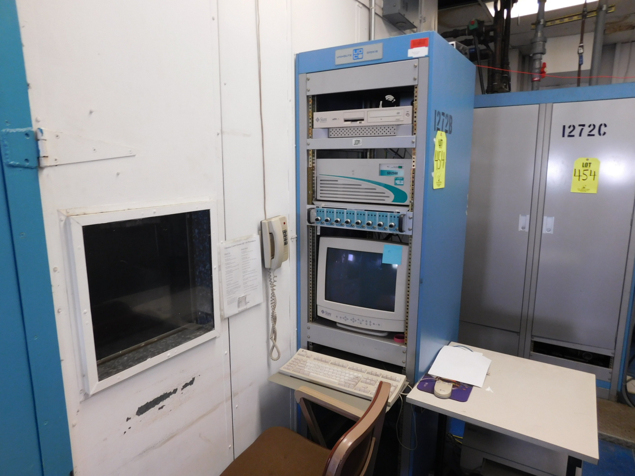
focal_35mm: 23
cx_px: 318
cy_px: 238
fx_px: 422
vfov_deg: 58.9
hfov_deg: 73.9
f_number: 3
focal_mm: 4
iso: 125
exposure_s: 1/30
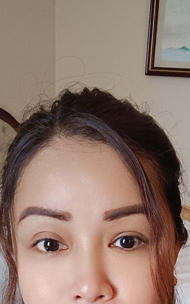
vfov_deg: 32.3
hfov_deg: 23.0
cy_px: 329
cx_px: 134
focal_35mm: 56
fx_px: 464
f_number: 2.4
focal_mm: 2.87
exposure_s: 1/30
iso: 800
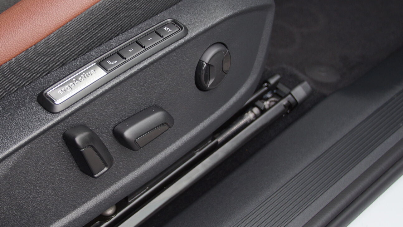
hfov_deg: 36.9
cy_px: 103
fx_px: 598
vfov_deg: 21.4
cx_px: 139
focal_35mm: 56
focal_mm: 24
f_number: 4
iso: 125
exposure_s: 1/60
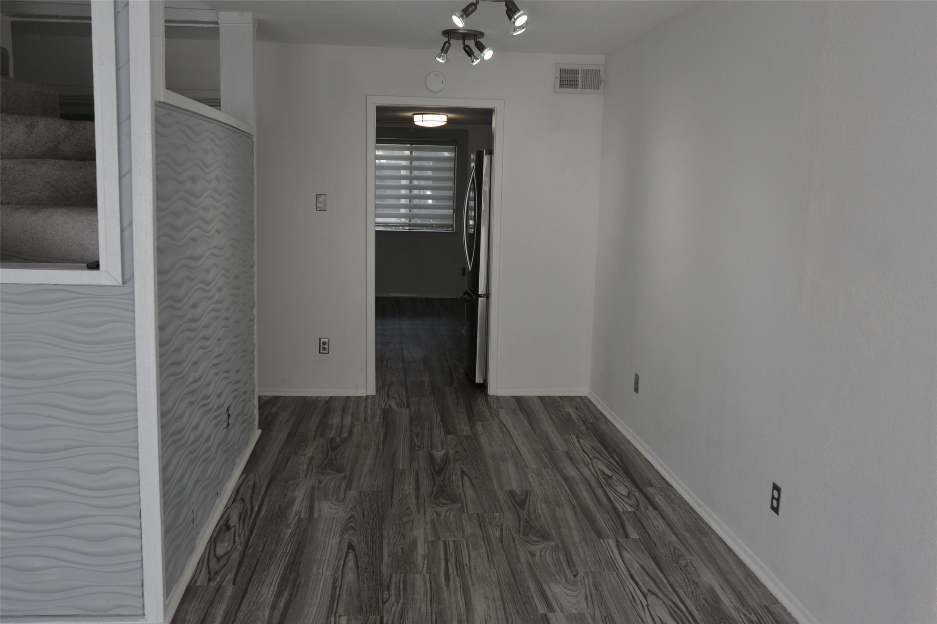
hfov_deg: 61.9
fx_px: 781
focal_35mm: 30
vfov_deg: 43.6
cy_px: 312
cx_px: 468
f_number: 5.6
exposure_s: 1/125
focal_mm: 20
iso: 360
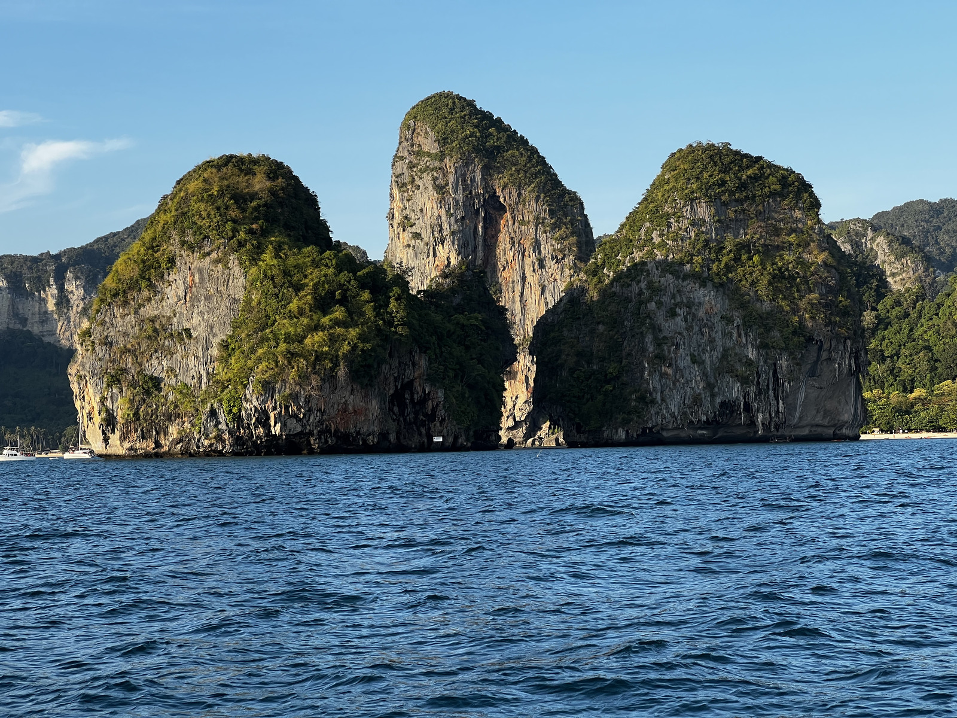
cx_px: 478
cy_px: 359
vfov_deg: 19.1
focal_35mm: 77
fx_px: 2129
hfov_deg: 25.3
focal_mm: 9
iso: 32
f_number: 2.8
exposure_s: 1/266
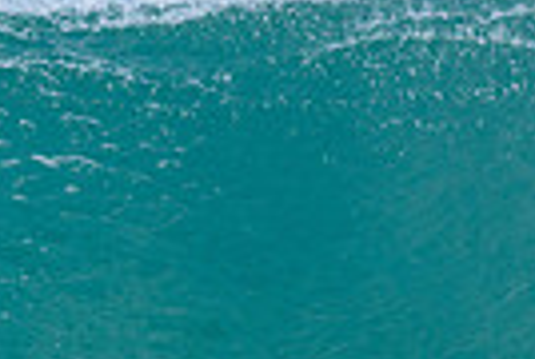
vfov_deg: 0.3
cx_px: -713
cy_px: 452
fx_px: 70703
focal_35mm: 4747
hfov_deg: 0.4
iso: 400
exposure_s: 1/2000
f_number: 6.3
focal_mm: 800
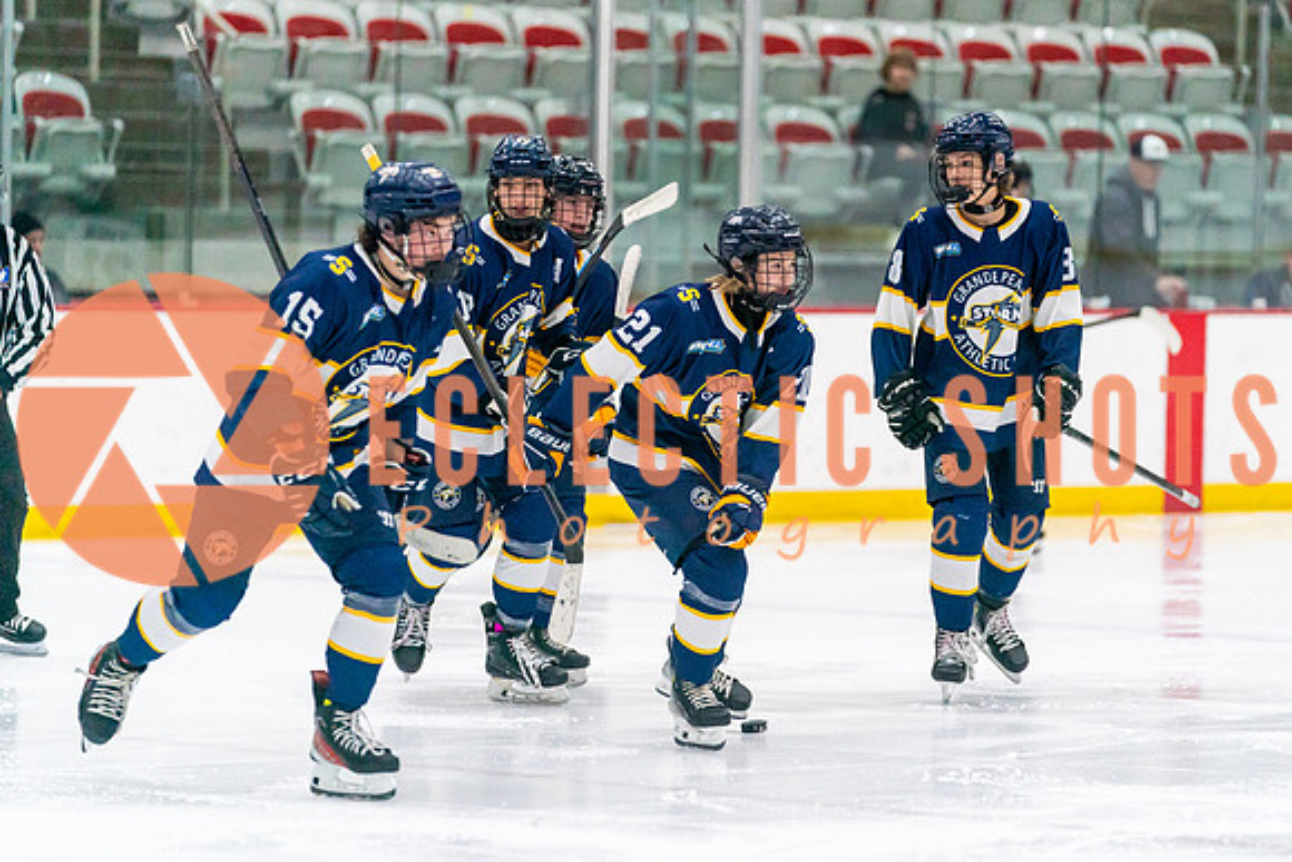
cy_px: 415
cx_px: 734
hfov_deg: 10.1
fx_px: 7305
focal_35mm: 203
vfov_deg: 6.8
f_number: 2.8
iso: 4000
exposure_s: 1/1600
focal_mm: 179
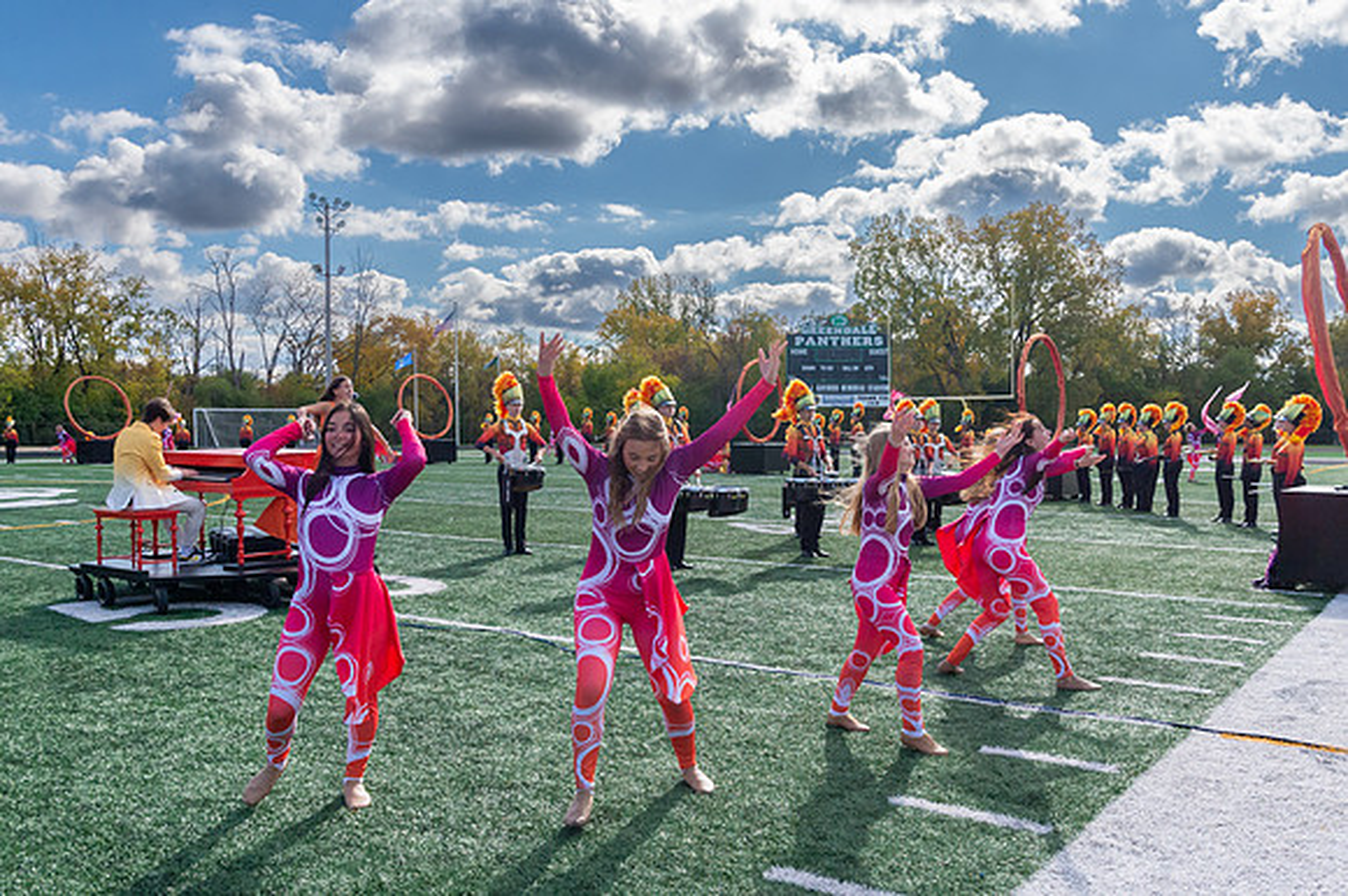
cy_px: 488
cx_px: 708
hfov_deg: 58.5
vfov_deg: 40.8
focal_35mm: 32
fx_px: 1204
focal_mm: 27
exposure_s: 1/4000
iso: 1600
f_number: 10
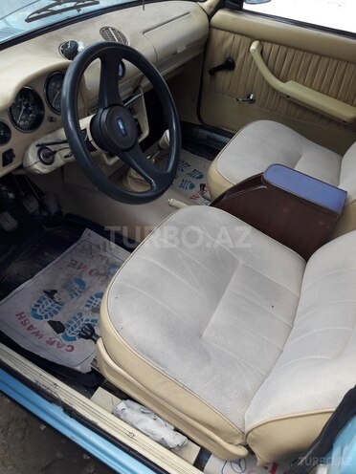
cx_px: 178
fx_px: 384
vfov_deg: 63.4
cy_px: 237
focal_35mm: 28
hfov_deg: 49.7
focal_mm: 3.7
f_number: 1.9
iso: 40
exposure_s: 1/111
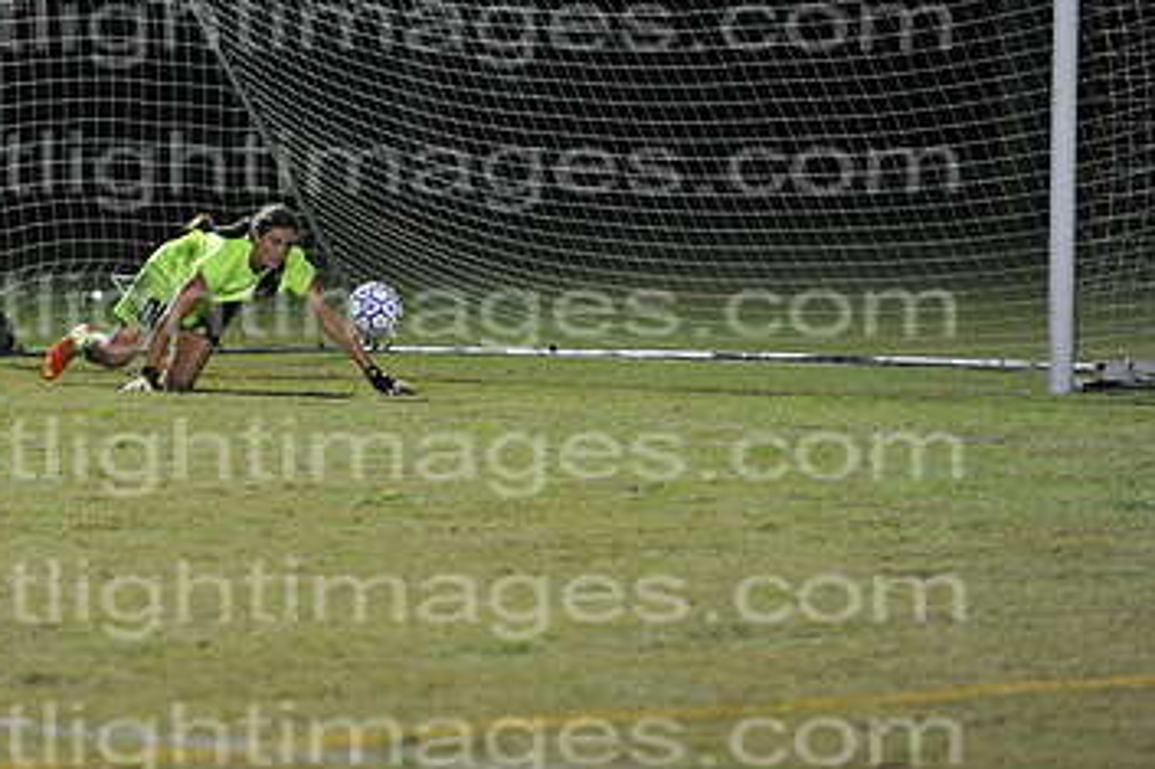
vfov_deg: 4.5
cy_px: 242
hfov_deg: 6.8
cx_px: 226
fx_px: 9748
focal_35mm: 304
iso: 5000
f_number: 3.5
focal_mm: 185
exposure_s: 1/500
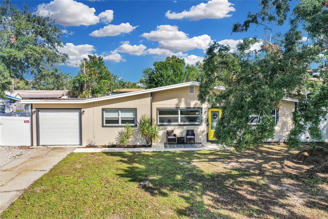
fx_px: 255
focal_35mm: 28
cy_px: 110
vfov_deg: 46.4
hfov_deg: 65.5
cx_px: 164
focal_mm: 10.26
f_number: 5.6
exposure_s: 1/240
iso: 100
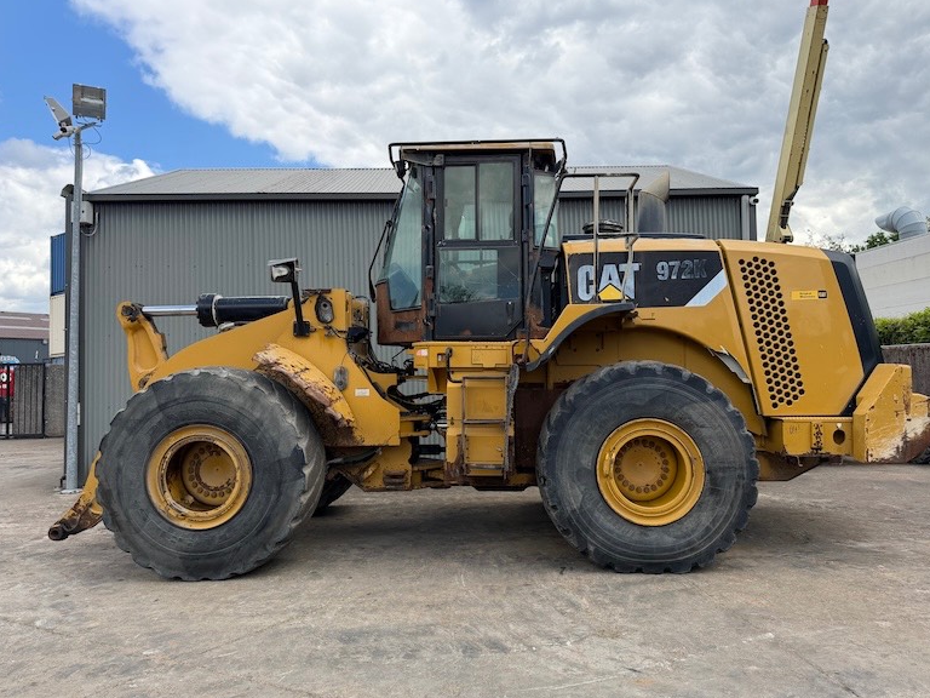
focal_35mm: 25
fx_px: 672
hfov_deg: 69.4
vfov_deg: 54.9
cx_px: 480
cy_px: 349
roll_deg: +1.1
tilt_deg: +3.5
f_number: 1.78
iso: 100
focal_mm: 6.76
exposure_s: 1/3021
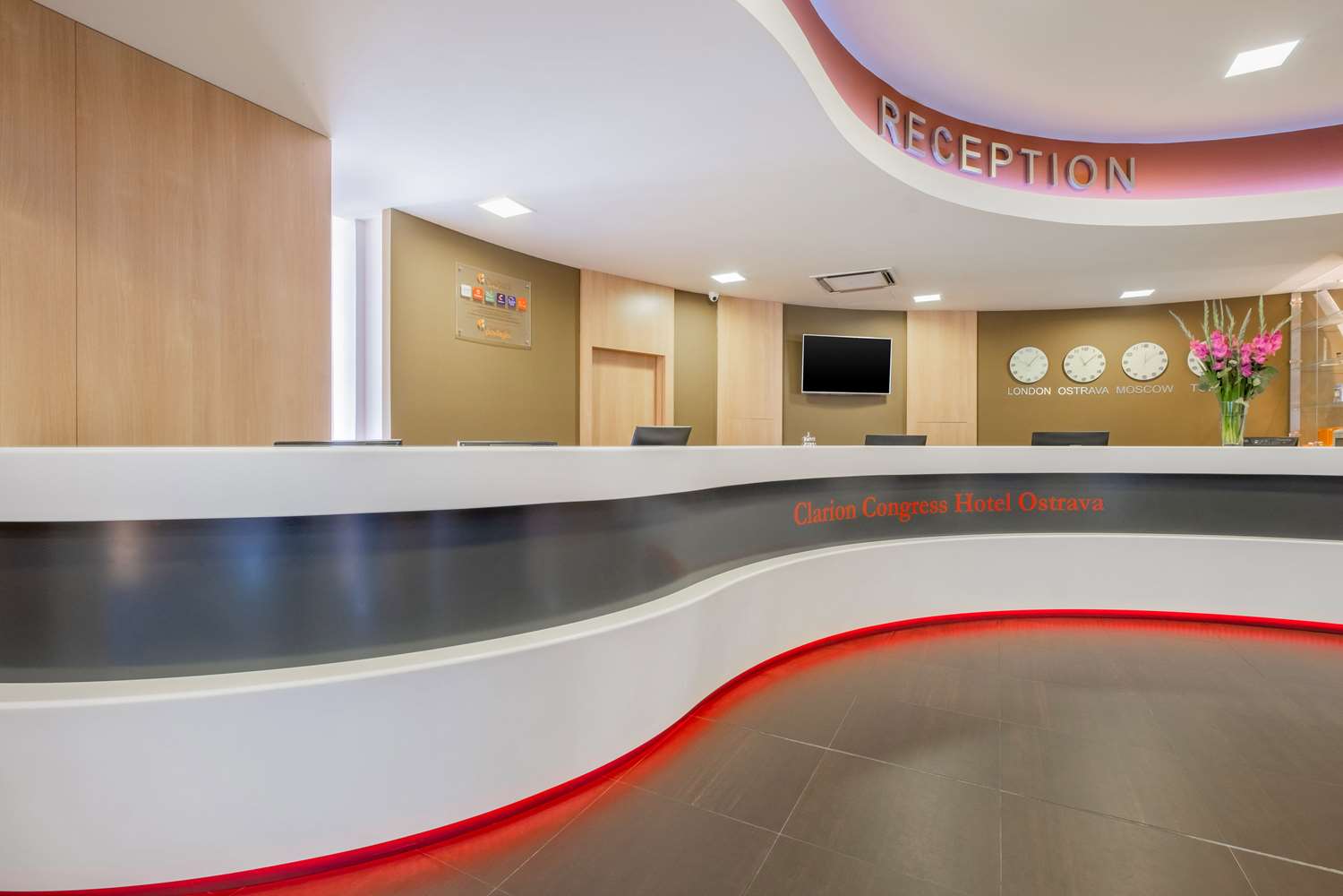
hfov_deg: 100.4
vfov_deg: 77.3
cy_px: 448
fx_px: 560
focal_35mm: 15
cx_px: 672
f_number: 11
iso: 200
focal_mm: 10
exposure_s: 1/2
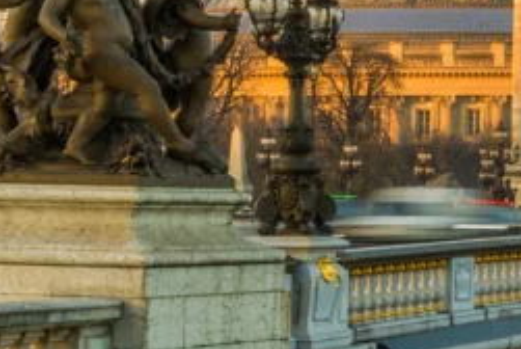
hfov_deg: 11.9
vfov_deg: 8.6
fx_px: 2304
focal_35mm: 159
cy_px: 86
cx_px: 922
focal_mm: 39
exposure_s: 1/2
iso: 50
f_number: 16
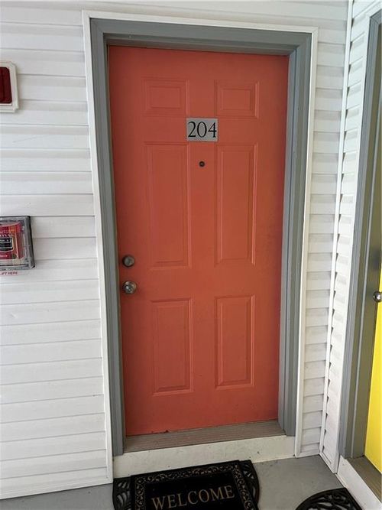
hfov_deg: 56.8
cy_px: 255
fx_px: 353
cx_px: 191
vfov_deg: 71.6
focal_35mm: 24
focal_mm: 6.86
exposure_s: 1/121
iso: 200
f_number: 1.78
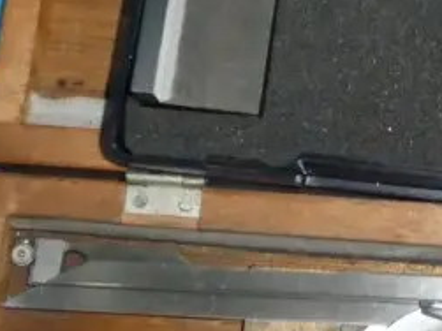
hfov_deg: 19.6
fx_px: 1251
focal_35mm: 98
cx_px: 414
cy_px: 139
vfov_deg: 15.1
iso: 800
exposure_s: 1/60
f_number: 3.3
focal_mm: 4.3
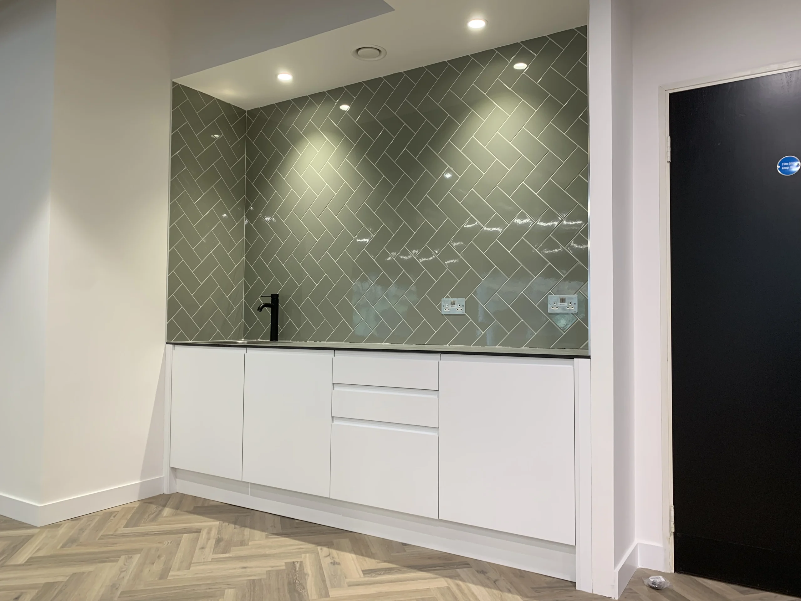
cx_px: 400
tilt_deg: +1.4
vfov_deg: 53.1
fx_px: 602
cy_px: 300
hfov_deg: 67.3
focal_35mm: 26
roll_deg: -1.4
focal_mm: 4.25
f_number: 1.8
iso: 64
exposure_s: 1/50
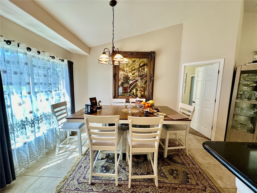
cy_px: 96
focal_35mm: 14
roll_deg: -1.8
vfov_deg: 85.7
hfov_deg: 102.1
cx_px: 128
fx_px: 104
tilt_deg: -6.3
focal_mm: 2.22
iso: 200
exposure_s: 1/120
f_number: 2.2
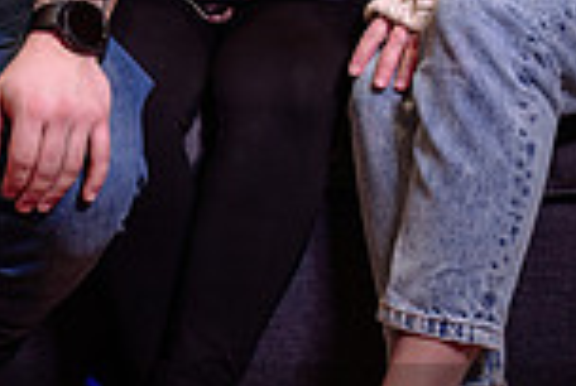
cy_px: -51
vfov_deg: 13.4
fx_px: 1603
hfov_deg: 20.3
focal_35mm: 100
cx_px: 193
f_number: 4
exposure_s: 1/100
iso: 500
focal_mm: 24
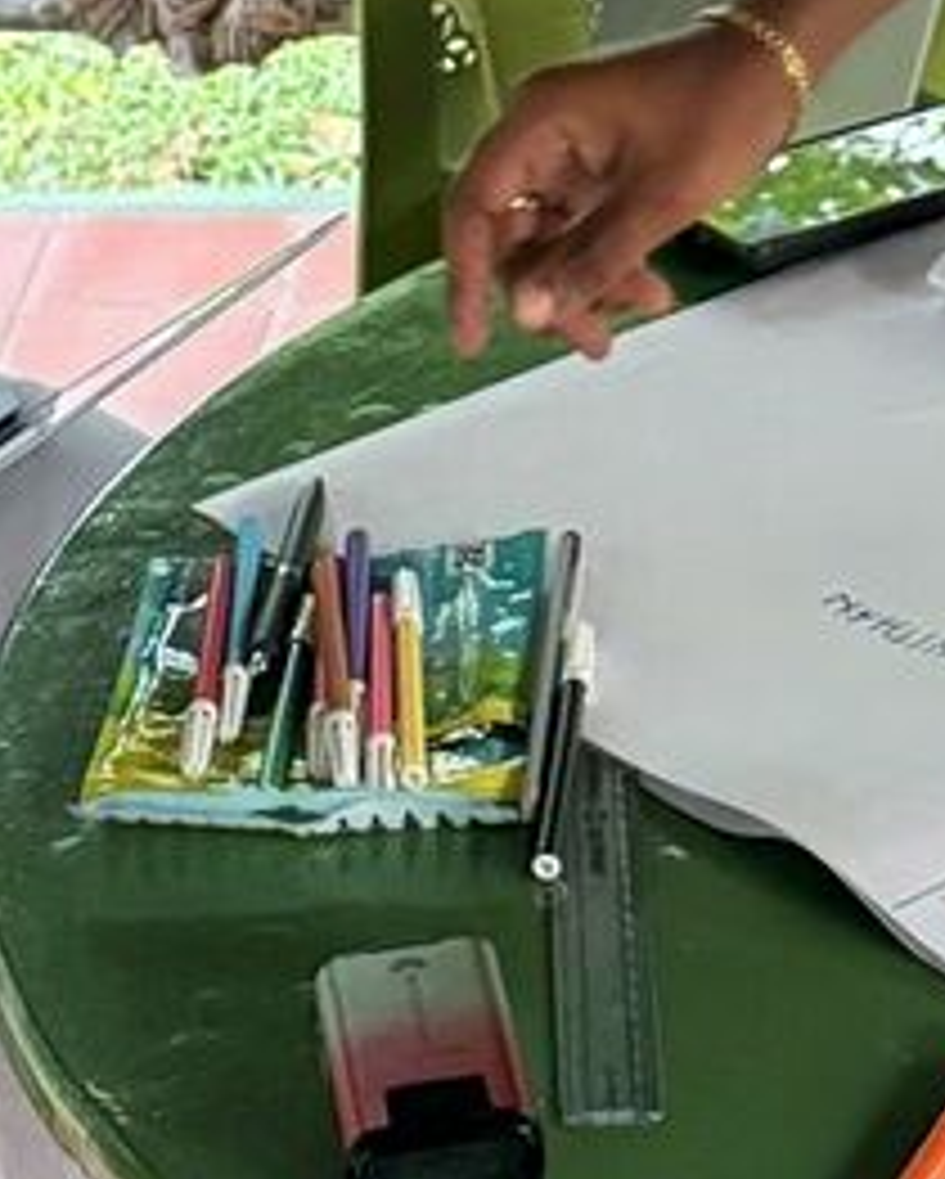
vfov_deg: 12.7
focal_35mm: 143
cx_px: 603
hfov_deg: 10.8
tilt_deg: -14.9
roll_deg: +2.1
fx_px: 4994
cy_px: -616
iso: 500
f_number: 1.78
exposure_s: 1/60
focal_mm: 6.76
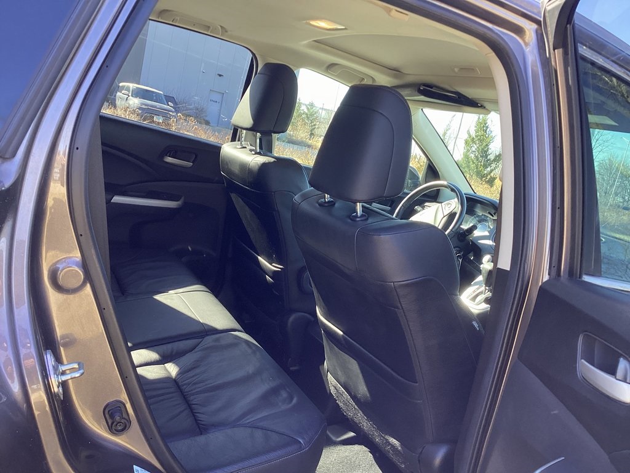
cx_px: 315
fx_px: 564
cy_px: 236
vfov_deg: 45.4
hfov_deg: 58.4
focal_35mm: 31
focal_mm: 3.3
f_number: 2.4
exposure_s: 1/120
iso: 64
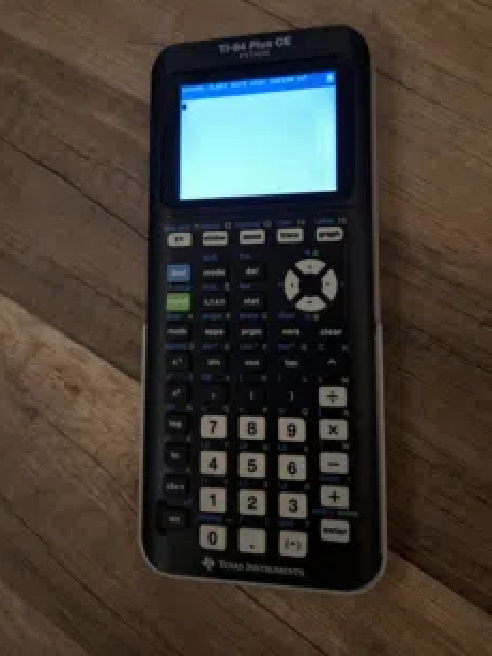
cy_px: 263
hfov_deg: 46.8
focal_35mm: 30
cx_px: 248
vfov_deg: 59.5
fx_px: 569
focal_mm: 5.54
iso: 200
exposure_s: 1/50
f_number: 1.8
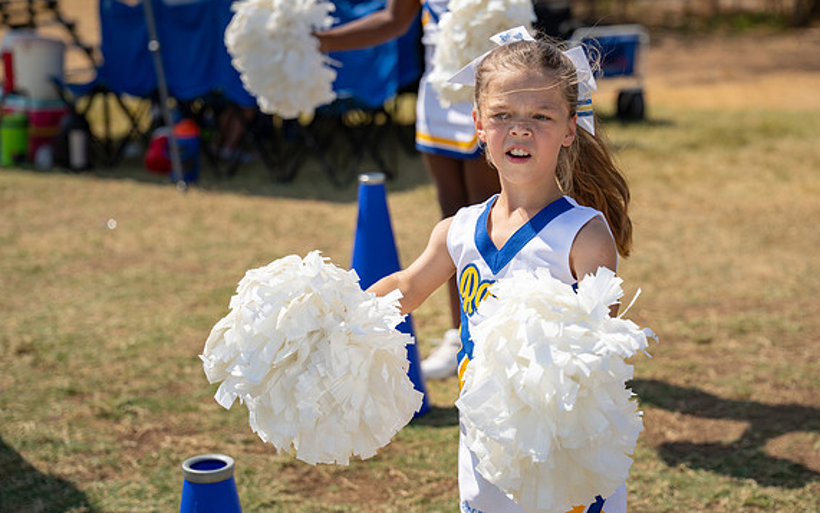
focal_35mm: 80
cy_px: 227
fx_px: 1788
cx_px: 465
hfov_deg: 25.8
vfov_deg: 16.3
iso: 100
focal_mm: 63.8
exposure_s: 1/2500
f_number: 2.8
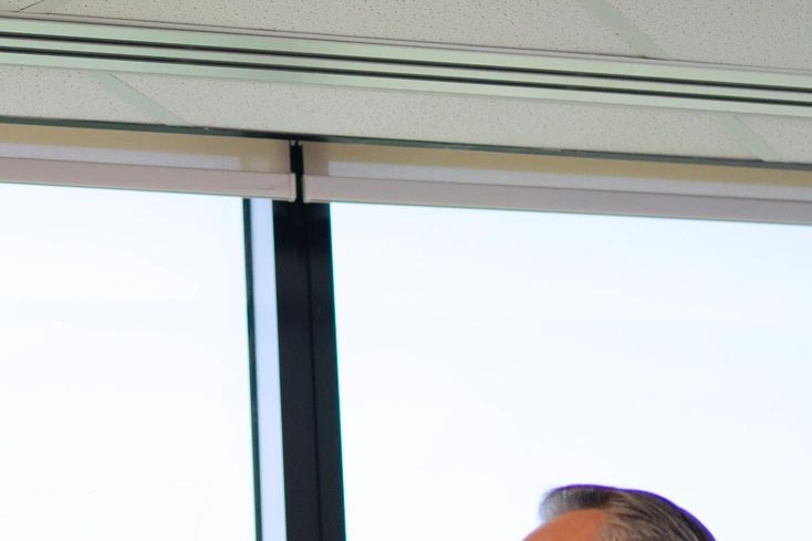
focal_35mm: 130
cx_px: 85
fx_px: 2931
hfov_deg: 15.6
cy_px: 651
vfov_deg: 10.4
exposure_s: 1/500
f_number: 1.8
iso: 500
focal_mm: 45
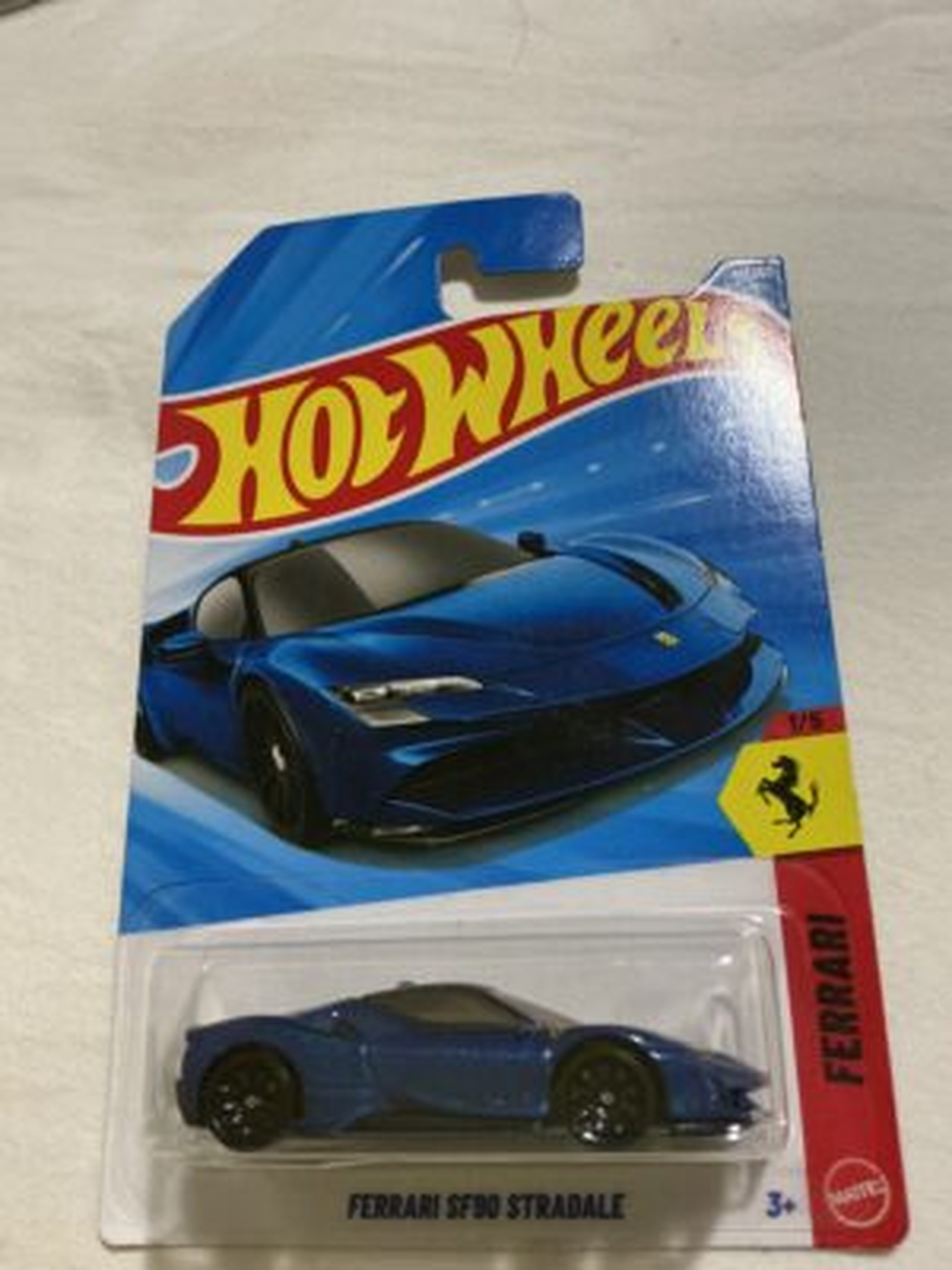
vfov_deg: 61.7
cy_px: 635
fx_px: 1063
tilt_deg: -60.5
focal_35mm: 29
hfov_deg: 48.2
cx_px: 476
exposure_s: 1/30
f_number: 1.8
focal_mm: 3
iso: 400
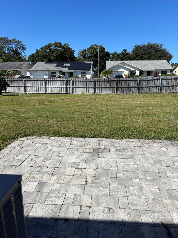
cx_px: 89
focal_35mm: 26
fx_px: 178
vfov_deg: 67.3
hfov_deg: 53.1
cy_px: 119
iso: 50
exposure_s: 1/4854
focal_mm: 5.96
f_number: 1.6
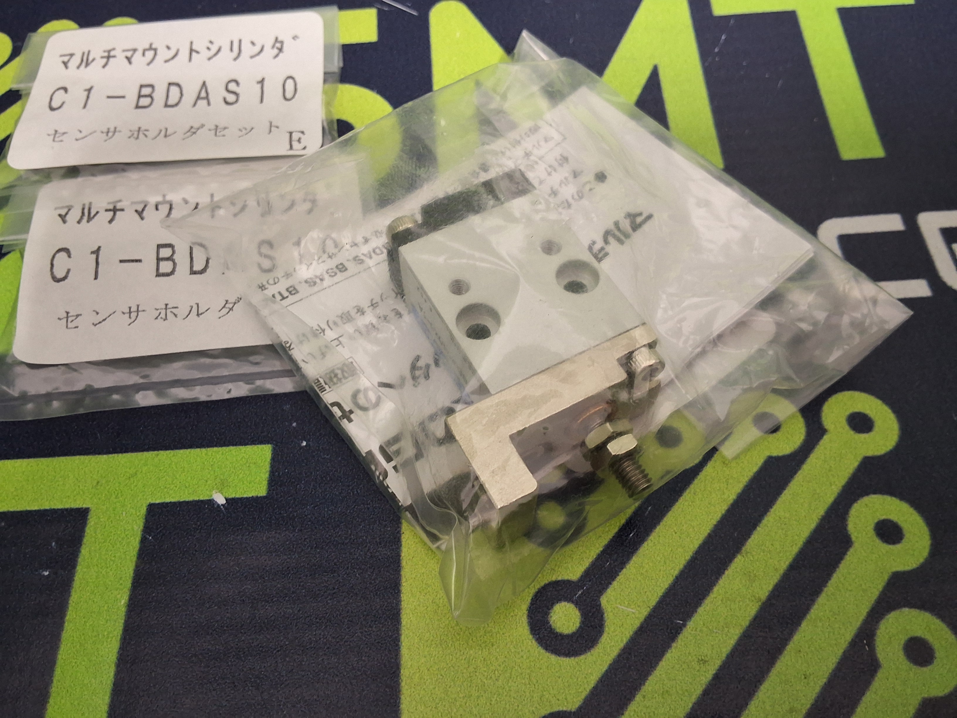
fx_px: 774
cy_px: 359
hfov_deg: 63.4
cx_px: 478
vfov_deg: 49.7
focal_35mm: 28
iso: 320
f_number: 1.9
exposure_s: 1/20
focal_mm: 2.91
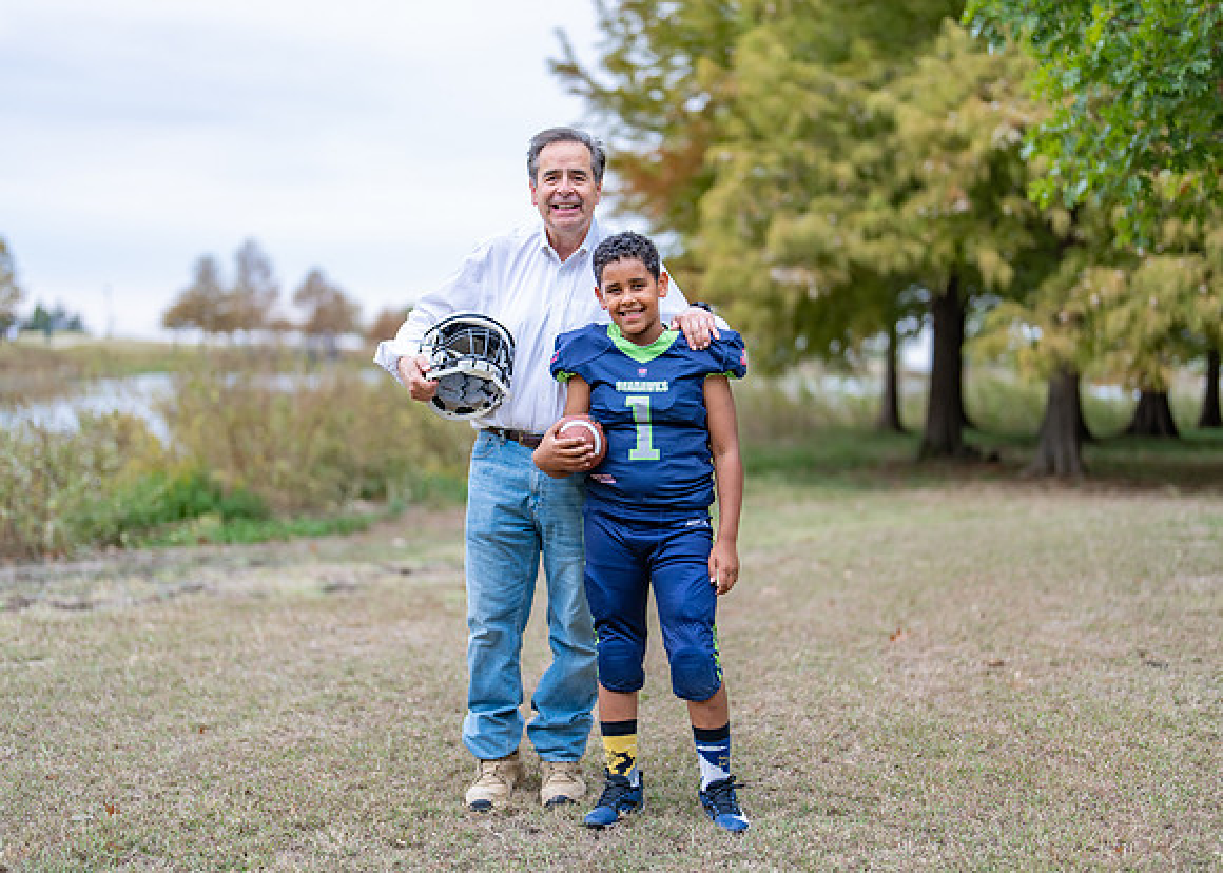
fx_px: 2000
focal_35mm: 58
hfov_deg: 34.0
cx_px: 604
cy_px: 465
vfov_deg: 24.6
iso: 100
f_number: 1.2
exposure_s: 1/500
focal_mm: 50
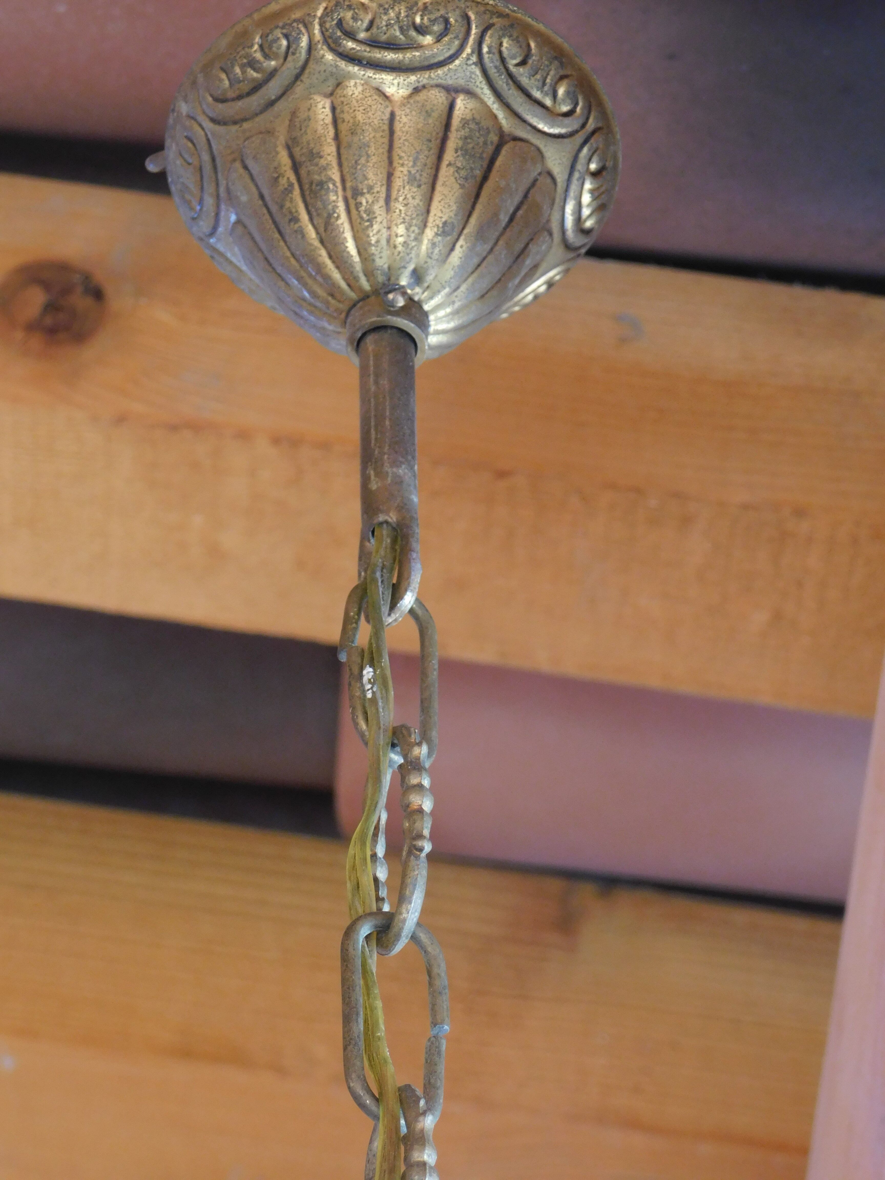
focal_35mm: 134
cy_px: 590
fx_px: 4569
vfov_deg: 14.7
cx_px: 442
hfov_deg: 11.1
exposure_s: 1/30
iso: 320
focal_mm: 23.7
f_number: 5
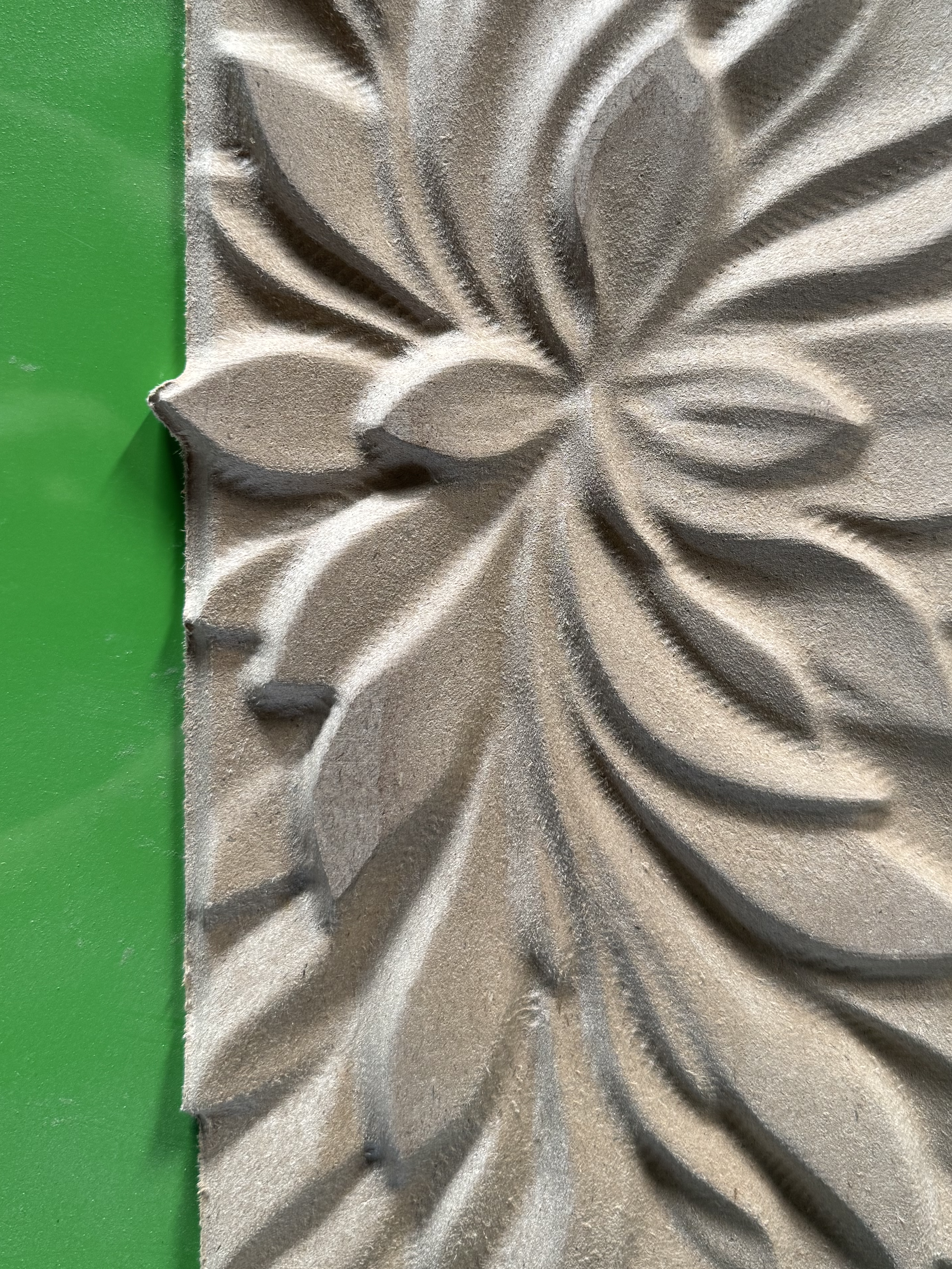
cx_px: 560
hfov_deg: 39.5
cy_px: 461
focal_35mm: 36
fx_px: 1320
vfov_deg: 50.7
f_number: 1.78
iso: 125
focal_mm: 6.76
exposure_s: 1/121
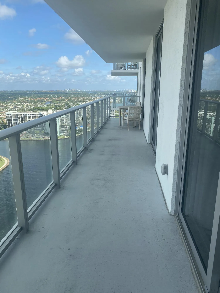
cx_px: 110
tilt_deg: -14.1
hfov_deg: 53.1
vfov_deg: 67.3
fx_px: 220
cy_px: 146
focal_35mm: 26
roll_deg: -0.3
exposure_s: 1/1866
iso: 32
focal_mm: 4.25
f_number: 1.8
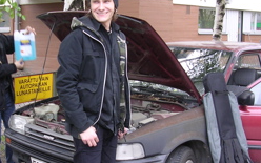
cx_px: 91
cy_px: 110
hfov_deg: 31.3
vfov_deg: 19.9
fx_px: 462
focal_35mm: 65
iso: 100
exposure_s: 1/29.5
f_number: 2.8
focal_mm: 5.8
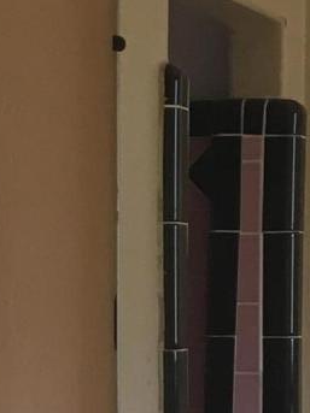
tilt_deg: -11.2
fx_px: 2019
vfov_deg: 11.0
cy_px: 702
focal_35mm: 169
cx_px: 172
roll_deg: +0.1
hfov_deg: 8.8
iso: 50
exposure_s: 1/30
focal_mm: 4.15
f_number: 2.2
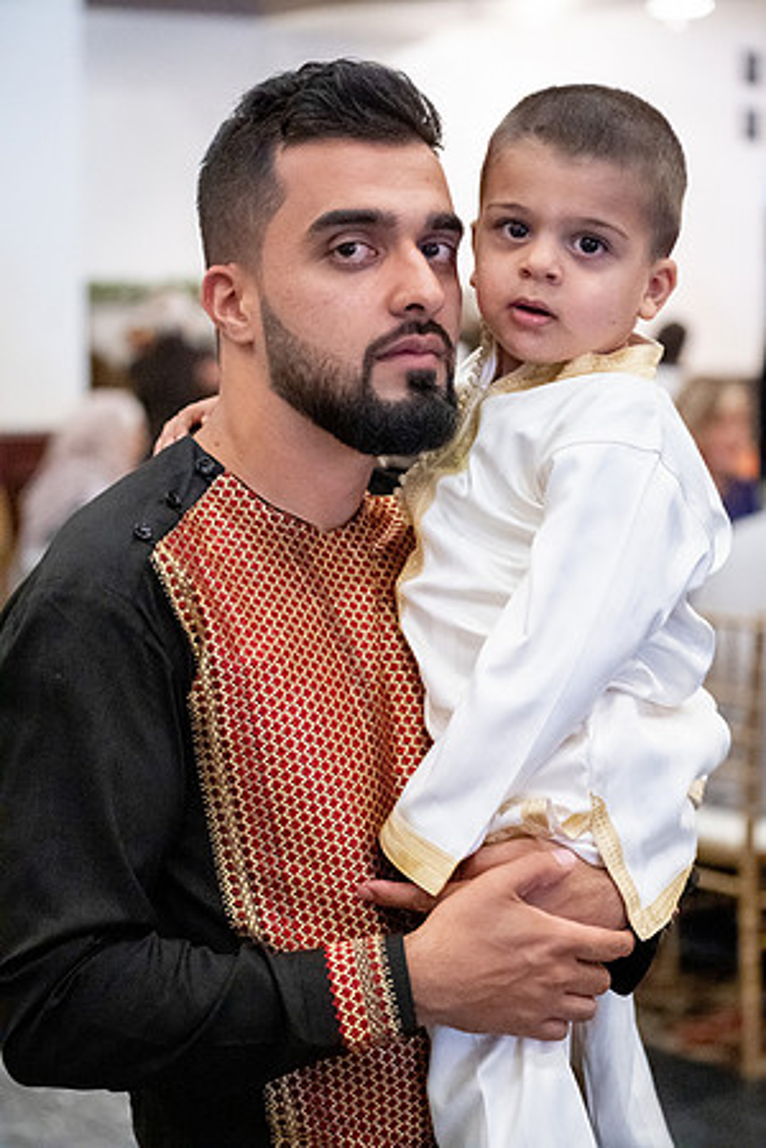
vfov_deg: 23.9
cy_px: 574
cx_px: 383
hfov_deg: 16.1
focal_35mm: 85
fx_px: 2713
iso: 32000
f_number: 4
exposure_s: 1/320
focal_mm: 85
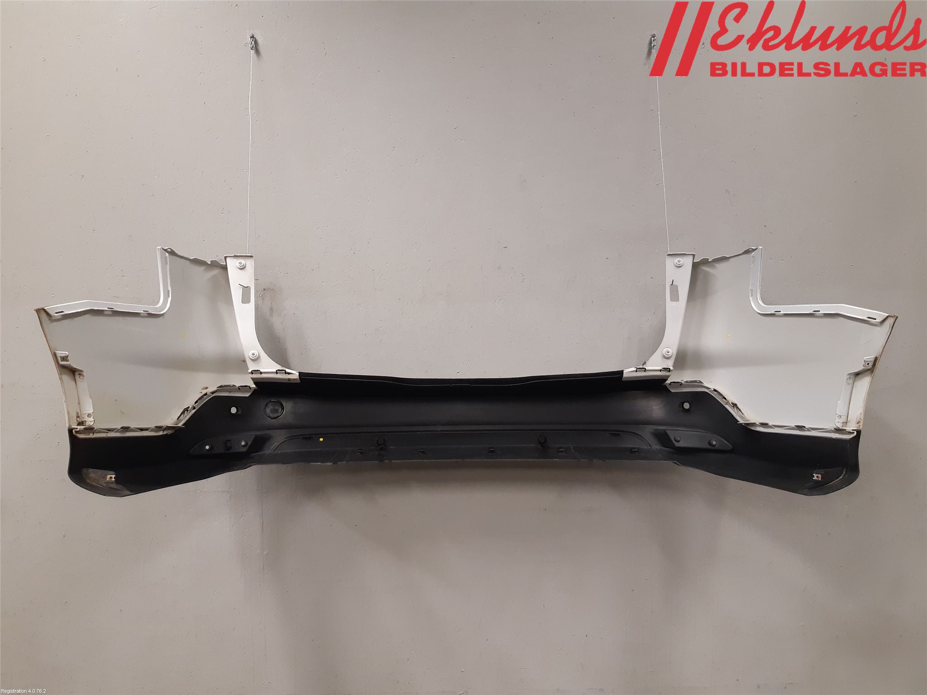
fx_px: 696
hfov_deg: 67.3
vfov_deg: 53.1
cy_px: 348
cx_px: 464
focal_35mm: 26
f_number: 1.7
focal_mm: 3.93
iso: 200
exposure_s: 1/50
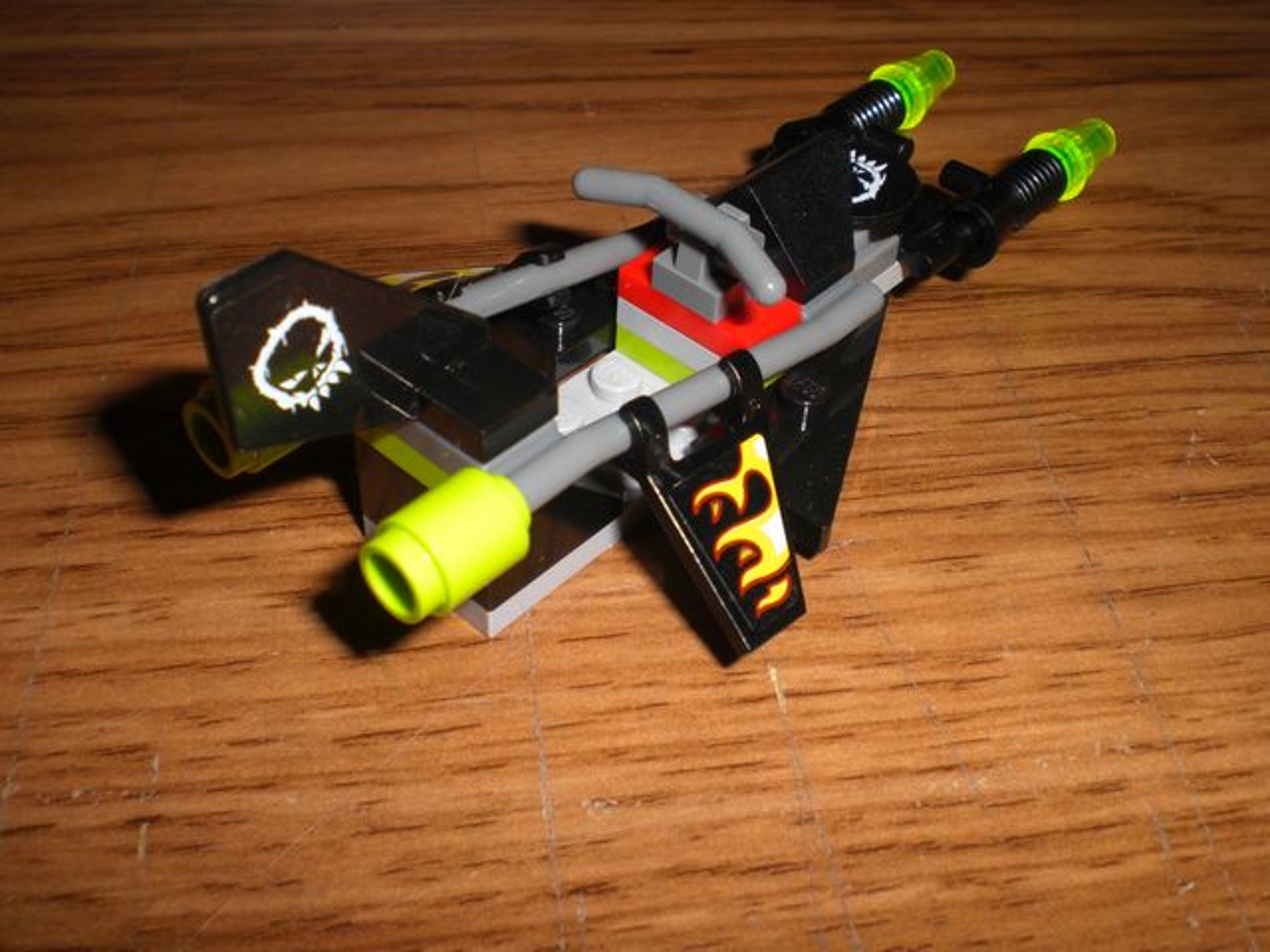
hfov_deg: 49.0
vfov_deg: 37.7
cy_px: 476
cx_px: 635
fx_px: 1394
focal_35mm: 38
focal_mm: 6.3
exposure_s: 1/60
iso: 50
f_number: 4.4
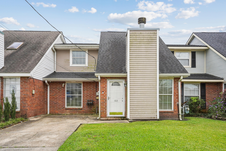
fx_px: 176
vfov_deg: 46.4
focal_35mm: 28
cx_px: 113
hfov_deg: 65.5
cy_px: 76
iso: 800
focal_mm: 28
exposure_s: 1/320
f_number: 11
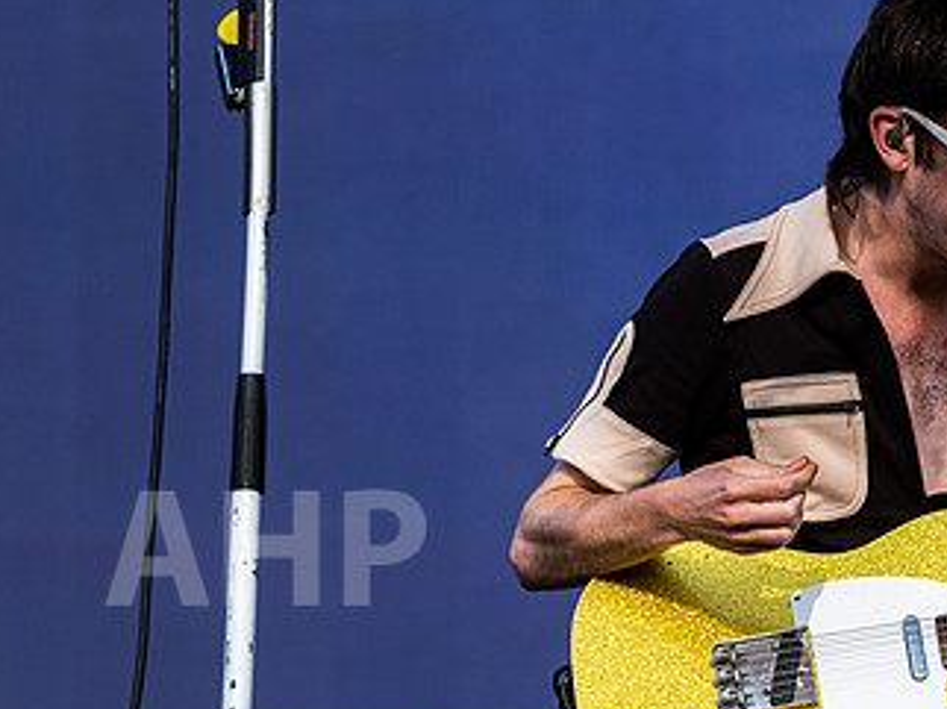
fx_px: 7326
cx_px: 953
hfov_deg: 7.4
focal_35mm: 268
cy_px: 148
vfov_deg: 5.5
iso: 200
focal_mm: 135
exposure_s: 1/1250
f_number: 5
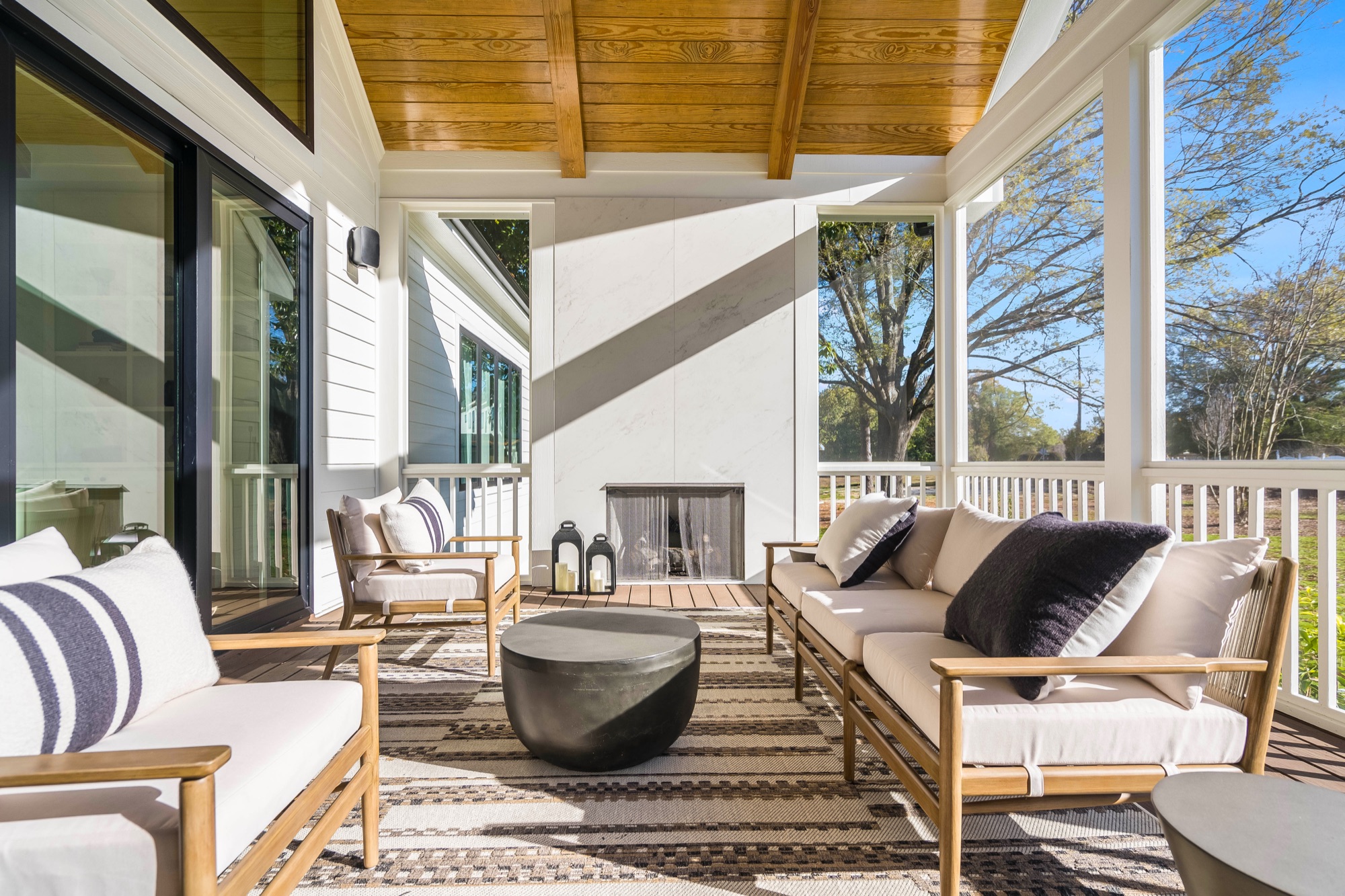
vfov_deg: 73.7
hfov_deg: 96.7
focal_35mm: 16
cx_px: 672
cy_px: 448
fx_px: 598
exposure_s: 1/160
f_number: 5.6
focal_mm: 16
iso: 200
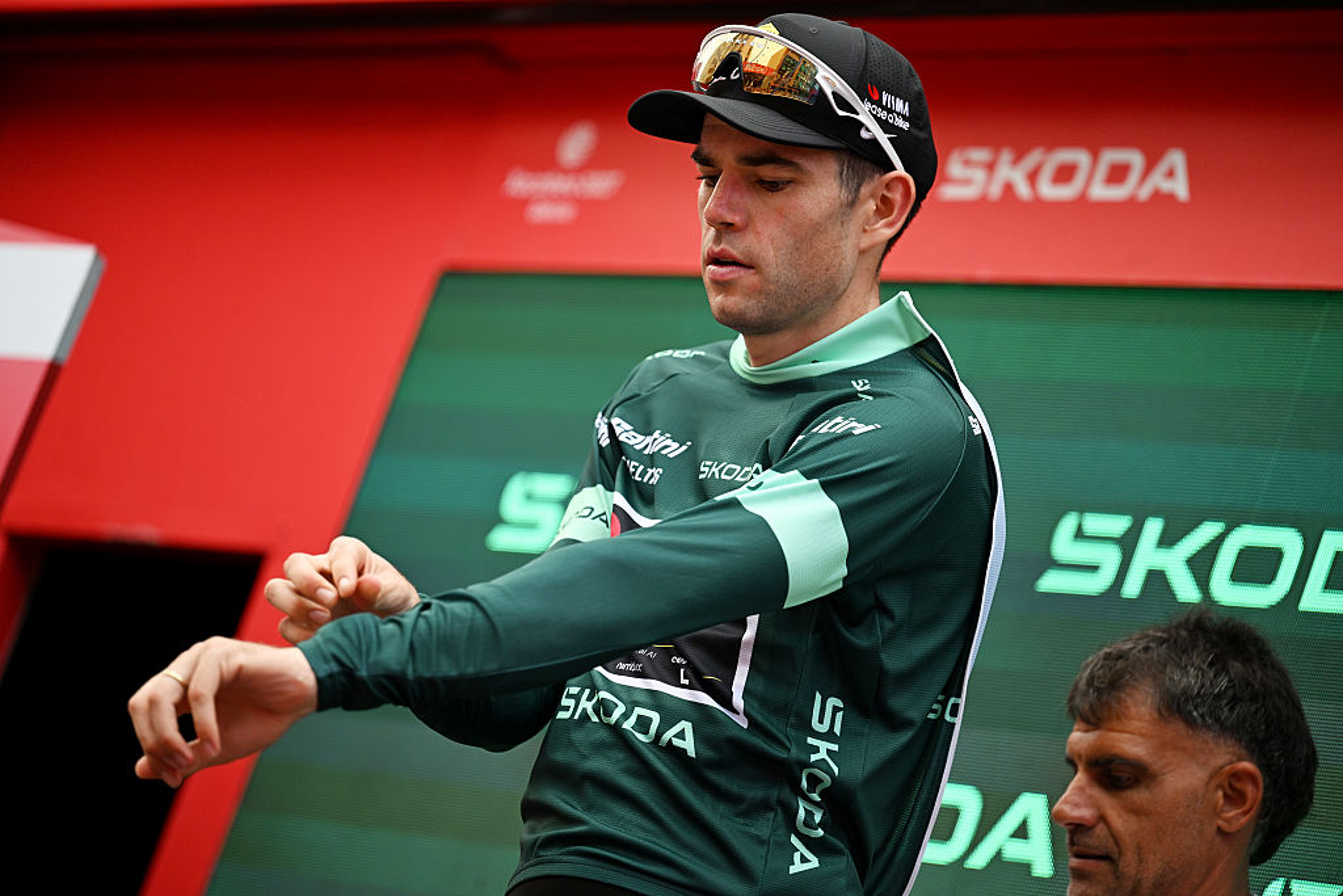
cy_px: 448
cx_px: 672
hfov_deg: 11.7
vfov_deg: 7.8
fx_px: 6529
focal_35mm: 175
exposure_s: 1/800
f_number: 2.8
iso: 400
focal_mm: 175
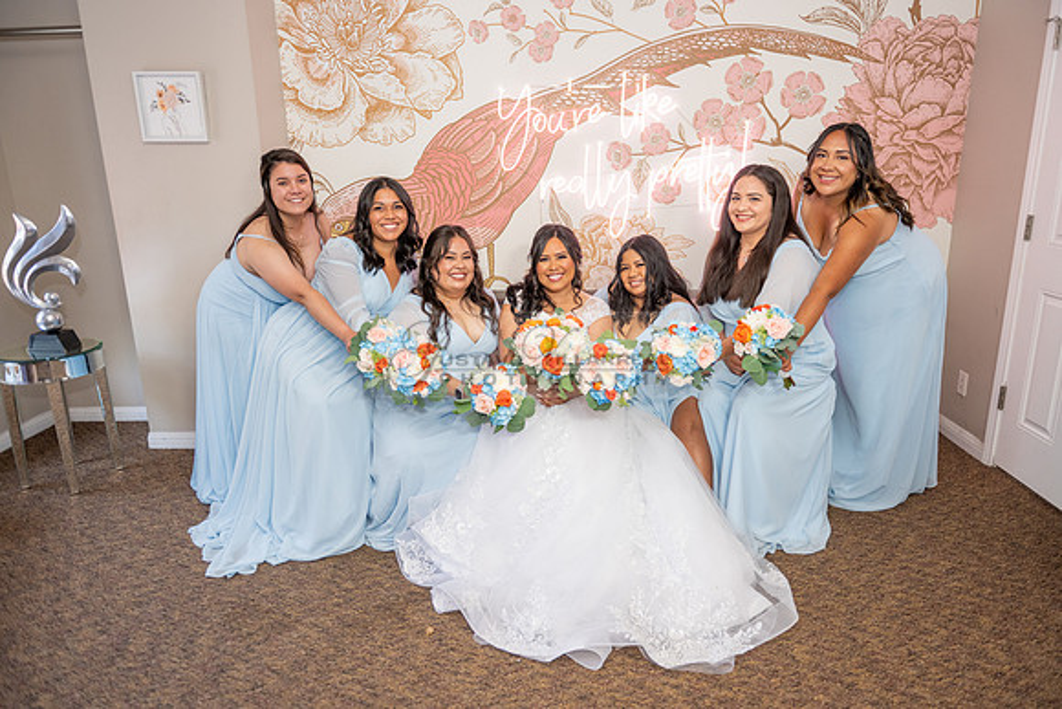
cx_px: 531
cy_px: 354
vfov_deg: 53.2
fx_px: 708
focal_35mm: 24
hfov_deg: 73.7
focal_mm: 24
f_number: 3.2
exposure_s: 1/160
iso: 800
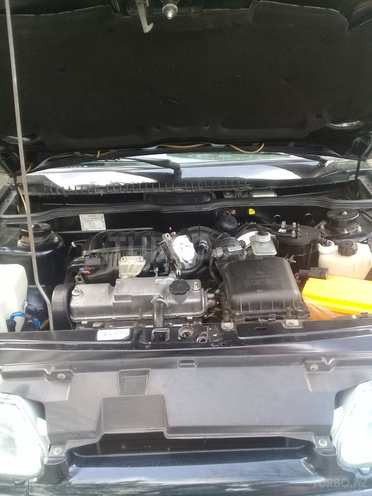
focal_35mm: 31
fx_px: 444
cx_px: 186
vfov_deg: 58.4
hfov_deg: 45.4
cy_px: 248
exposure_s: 1/40
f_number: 2.2
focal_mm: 3.3
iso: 80
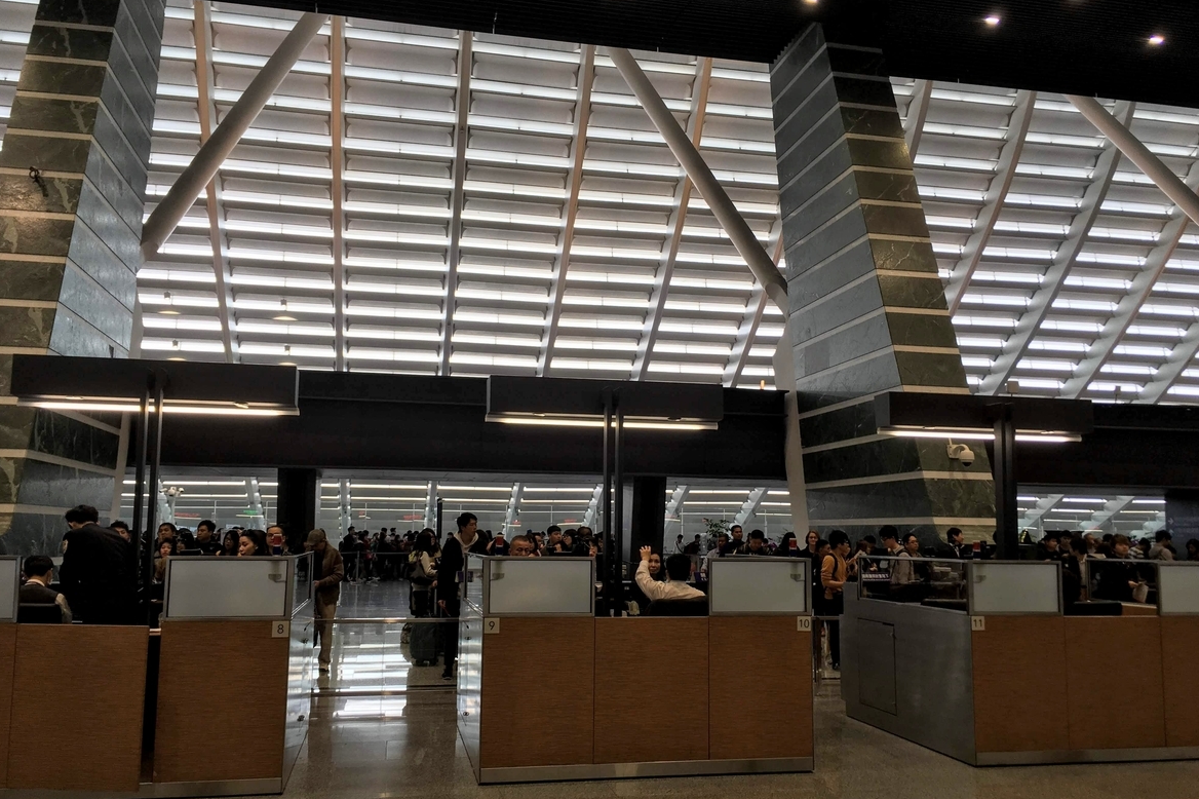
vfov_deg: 42.3
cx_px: 611
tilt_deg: +6.6
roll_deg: -0.3
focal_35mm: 31
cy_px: 428
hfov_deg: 60.3
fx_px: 1032
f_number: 2.2
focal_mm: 4.15
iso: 25
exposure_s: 1/40
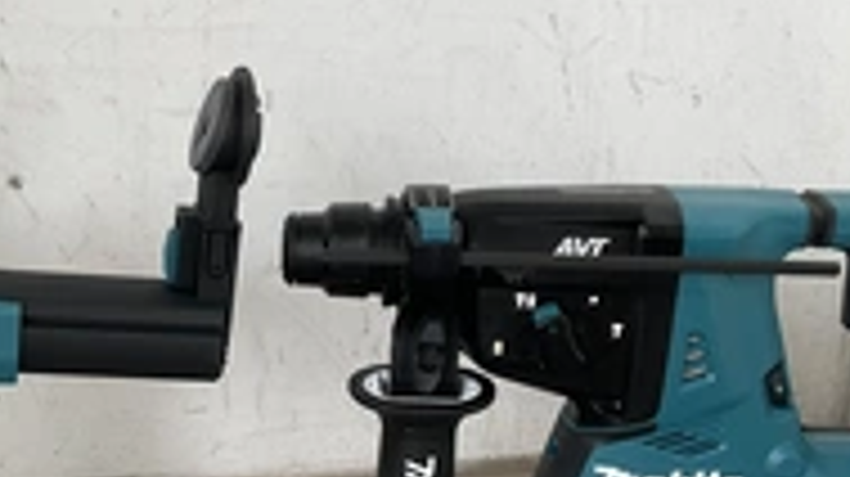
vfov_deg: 17.7
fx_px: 1509
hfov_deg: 31.0
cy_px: 414
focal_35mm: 67
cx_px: 234
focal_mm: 3
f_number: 1.8
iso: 32
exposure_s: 1/122
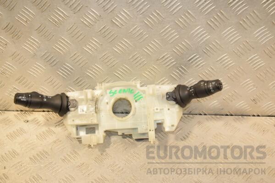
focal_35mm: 48
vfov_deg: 28.1
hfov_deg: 41.1
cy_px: 92
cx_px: 138
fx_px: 367
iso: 800
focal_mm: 32
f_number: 6.3
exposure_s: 1/200
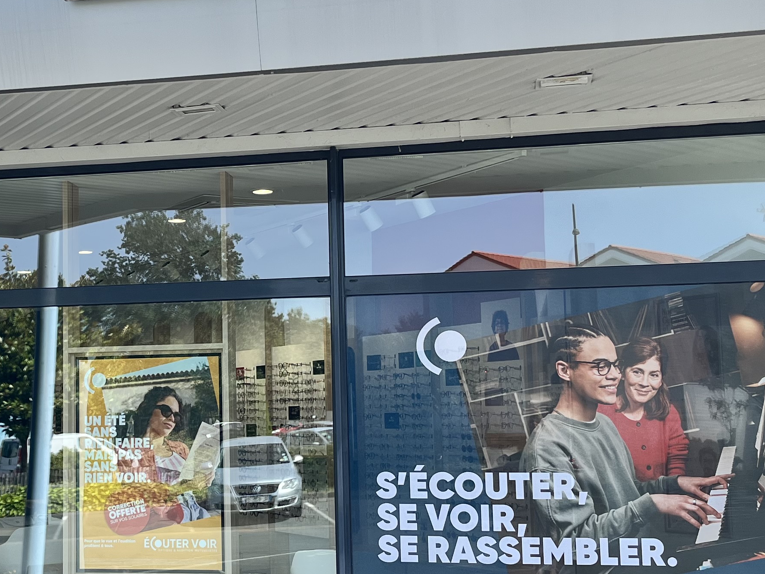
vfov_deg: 24.8
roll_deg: +0.6
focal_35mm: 59
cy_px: 273
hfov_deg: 32.2
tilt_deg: +6.5
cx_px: 209
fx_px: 1304
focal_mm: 5.1
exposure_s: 1/1279
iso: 50
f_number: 1.6
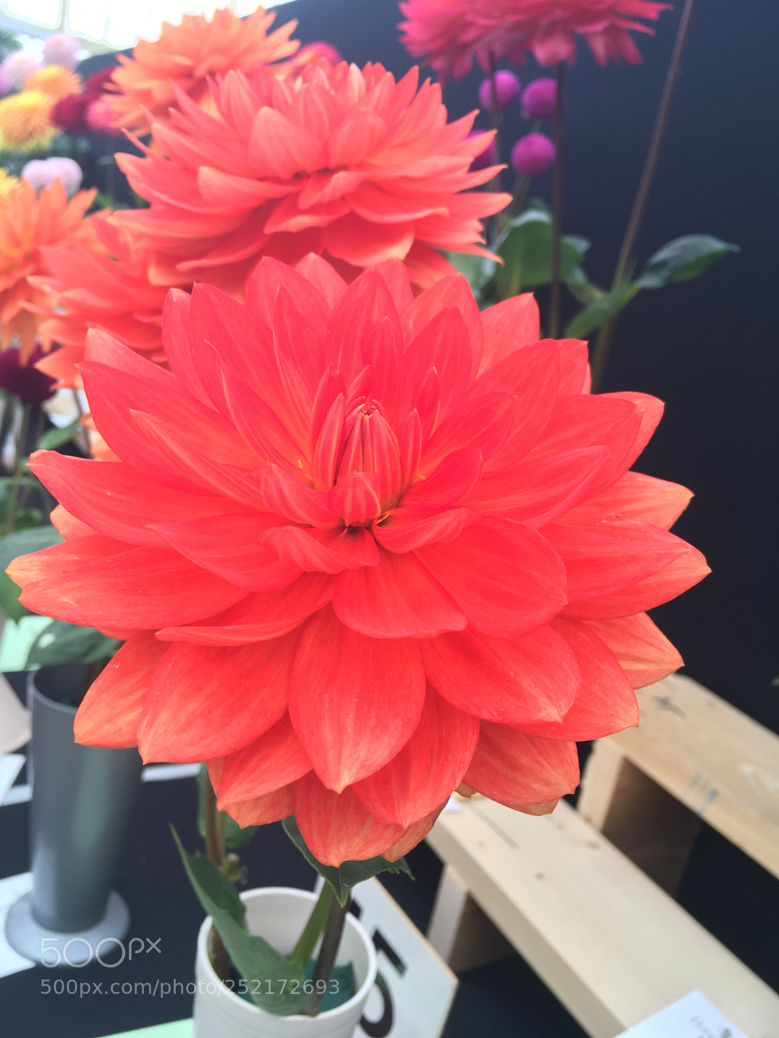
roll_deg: -13.6
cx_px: 390
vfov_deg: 61.7
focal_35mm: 29
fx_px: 870
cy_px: 519
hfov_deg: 48.2
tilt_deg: -15.4
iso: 25
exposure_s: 1/100
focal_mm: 4.15
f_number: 2.2
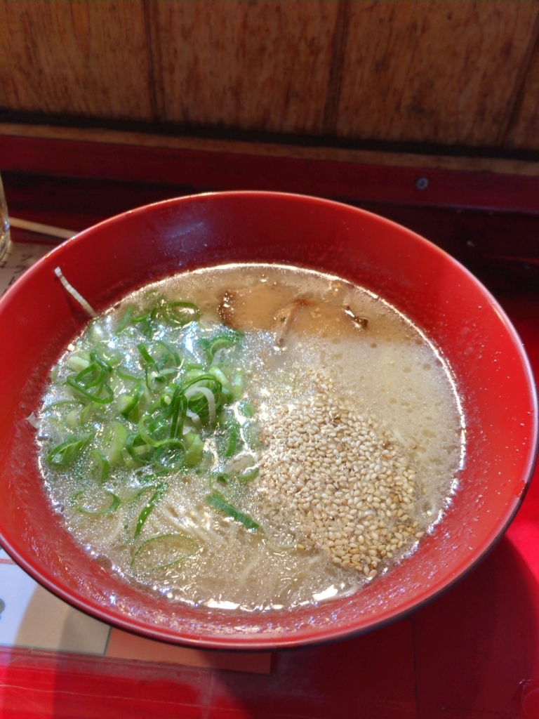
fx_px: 602
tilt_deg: -50.7
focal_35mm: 29
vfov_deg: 61.7
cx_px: 270
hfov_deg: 48.2
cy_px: 360
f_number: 2.2
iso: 32
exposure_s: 1/20
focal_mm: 4.15
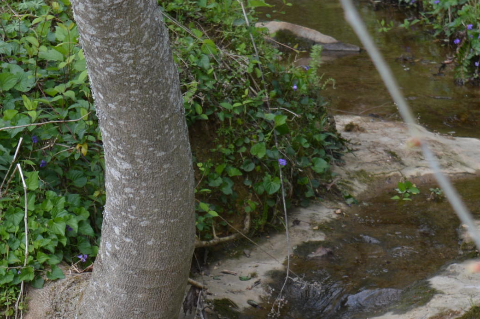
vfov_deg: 5.7
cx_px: 194
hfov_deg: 8.7
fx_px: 3163
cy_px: 442
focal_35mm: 237
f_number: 5.6
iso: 100
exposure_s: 1/125
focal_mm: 55
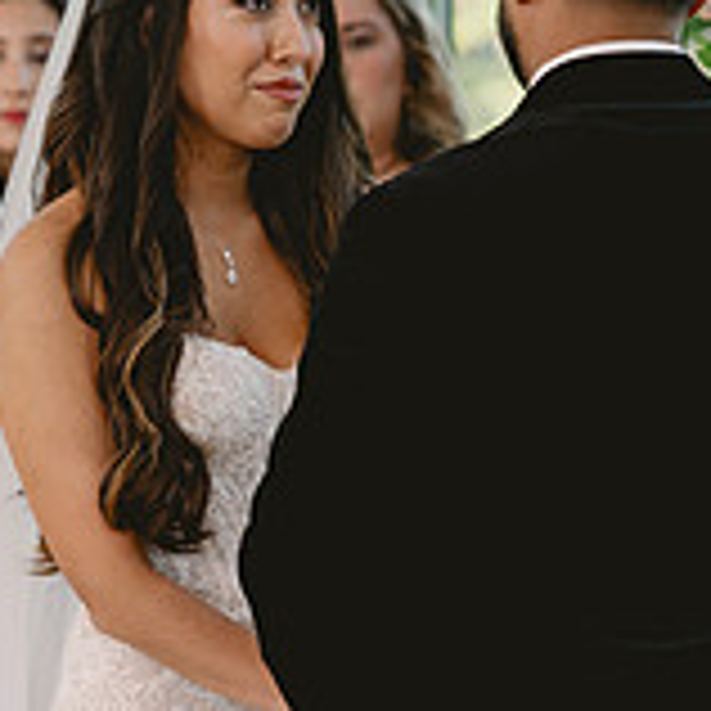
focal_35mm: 428
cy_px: 559
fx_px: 9946
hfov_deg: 4.1
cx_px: 168
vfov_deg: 4.1
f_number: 2.8
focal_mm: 135
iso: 640
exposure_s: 1/200
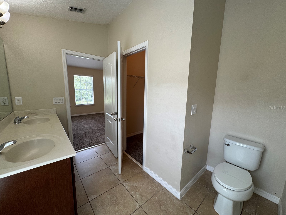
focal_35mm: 14
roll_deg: -0.6
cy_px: 108
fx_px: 116
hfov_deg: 102.1
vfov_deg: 85.7
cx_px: 143
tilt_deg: -8.5
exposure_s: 1/120
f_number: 2.2
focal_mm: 2.22
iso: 100
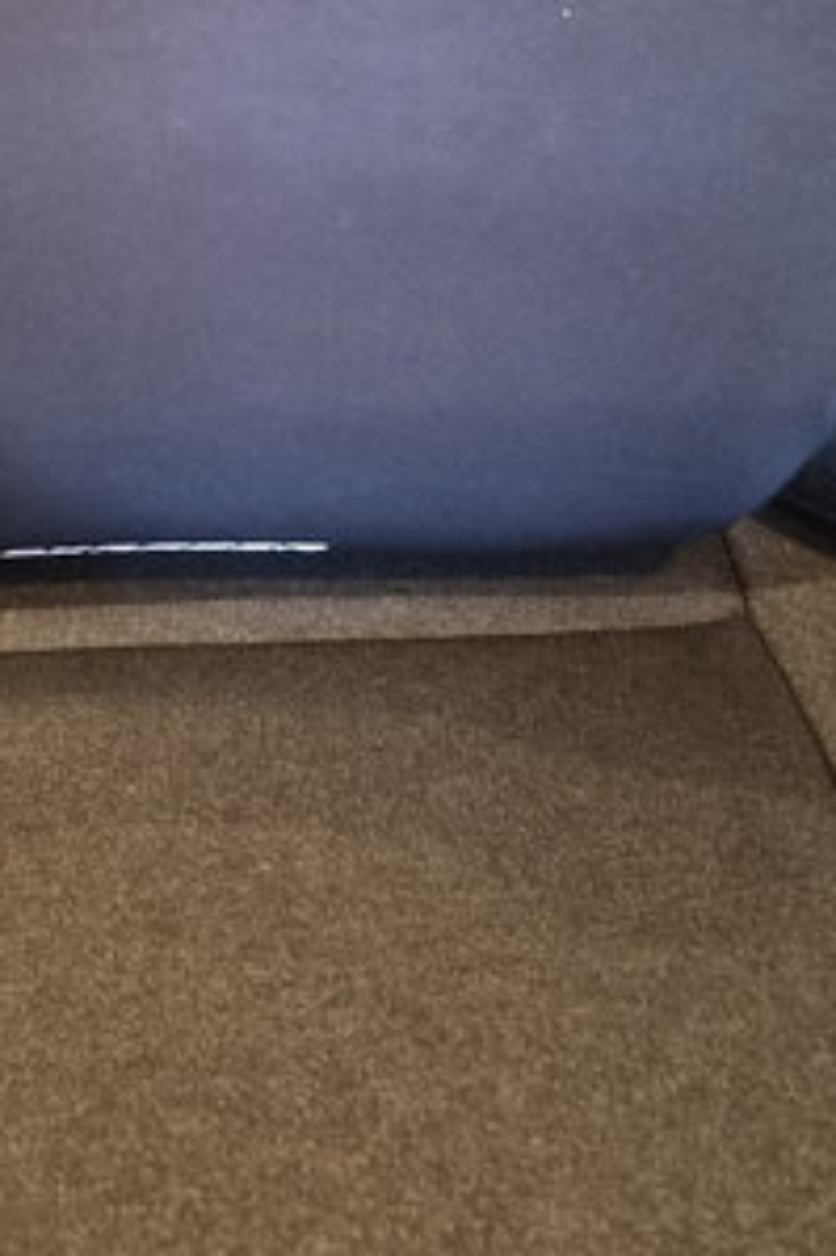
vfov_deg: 38.8
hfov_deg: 27.3
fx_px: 1674
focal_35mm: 48
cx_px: 122
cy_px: 176
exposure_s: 1/33
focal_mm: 5.4
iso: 1600
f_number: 1.8
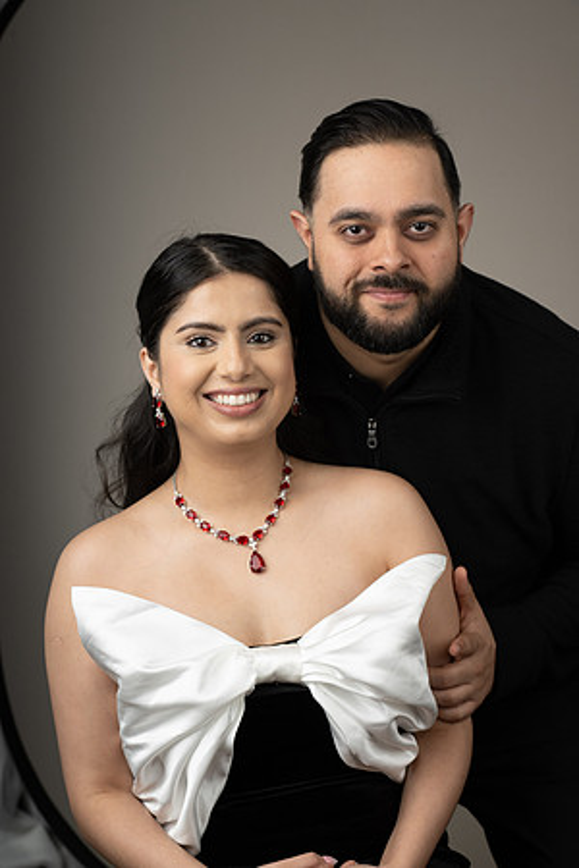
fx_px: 2171
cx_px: 290
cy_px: 434
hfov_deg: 15.2
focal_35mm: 90
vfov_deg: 22.6
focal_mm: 90
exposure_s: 1/200
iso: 400
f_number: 8
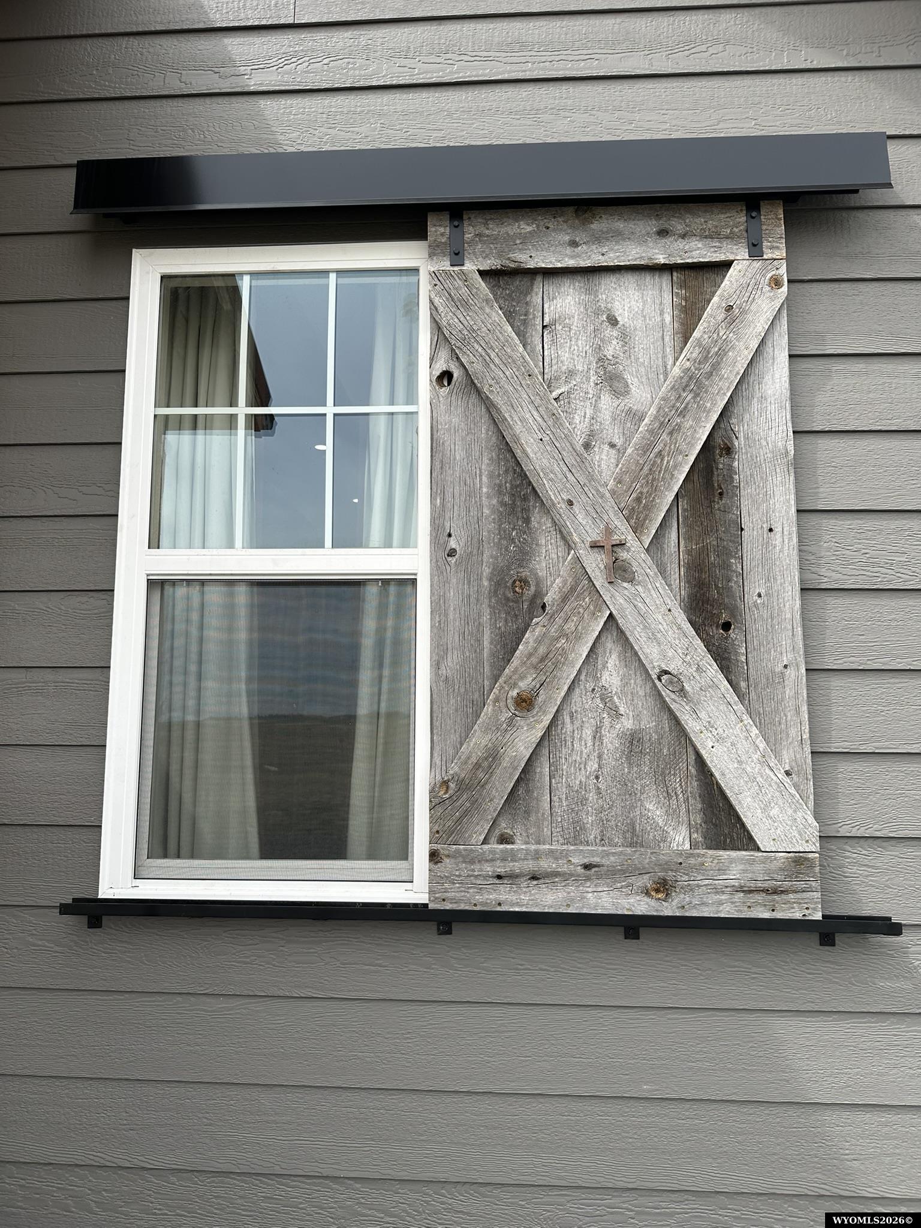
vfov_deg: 71.6
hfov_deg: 56.8
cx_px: 460
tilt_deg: +7.5
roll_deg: -1.6
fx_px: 851
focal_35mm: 24
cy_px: 614
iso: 80
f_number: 1.78
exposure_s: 1/2299
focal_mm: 6.86
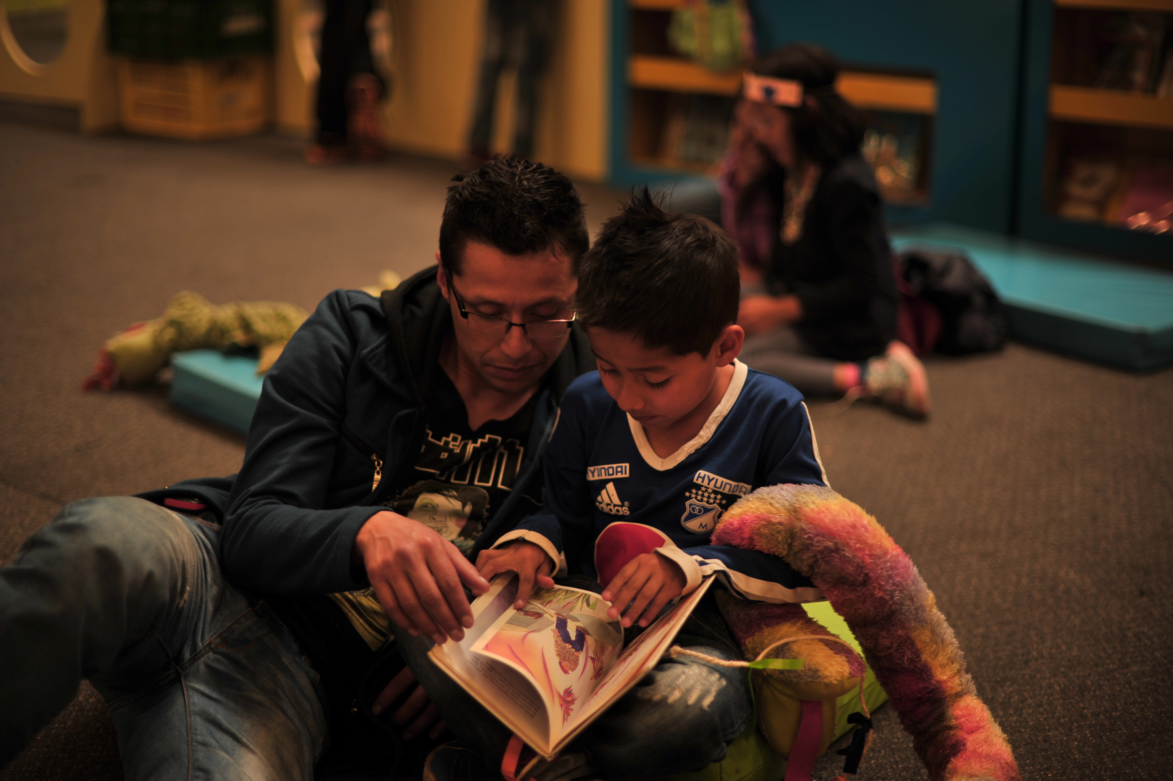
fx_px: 1628
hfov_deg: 39.6
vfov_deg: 27.0
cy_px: 390
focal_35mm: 50
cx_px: 586
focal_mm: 50
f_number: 1.4
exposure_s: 1/125
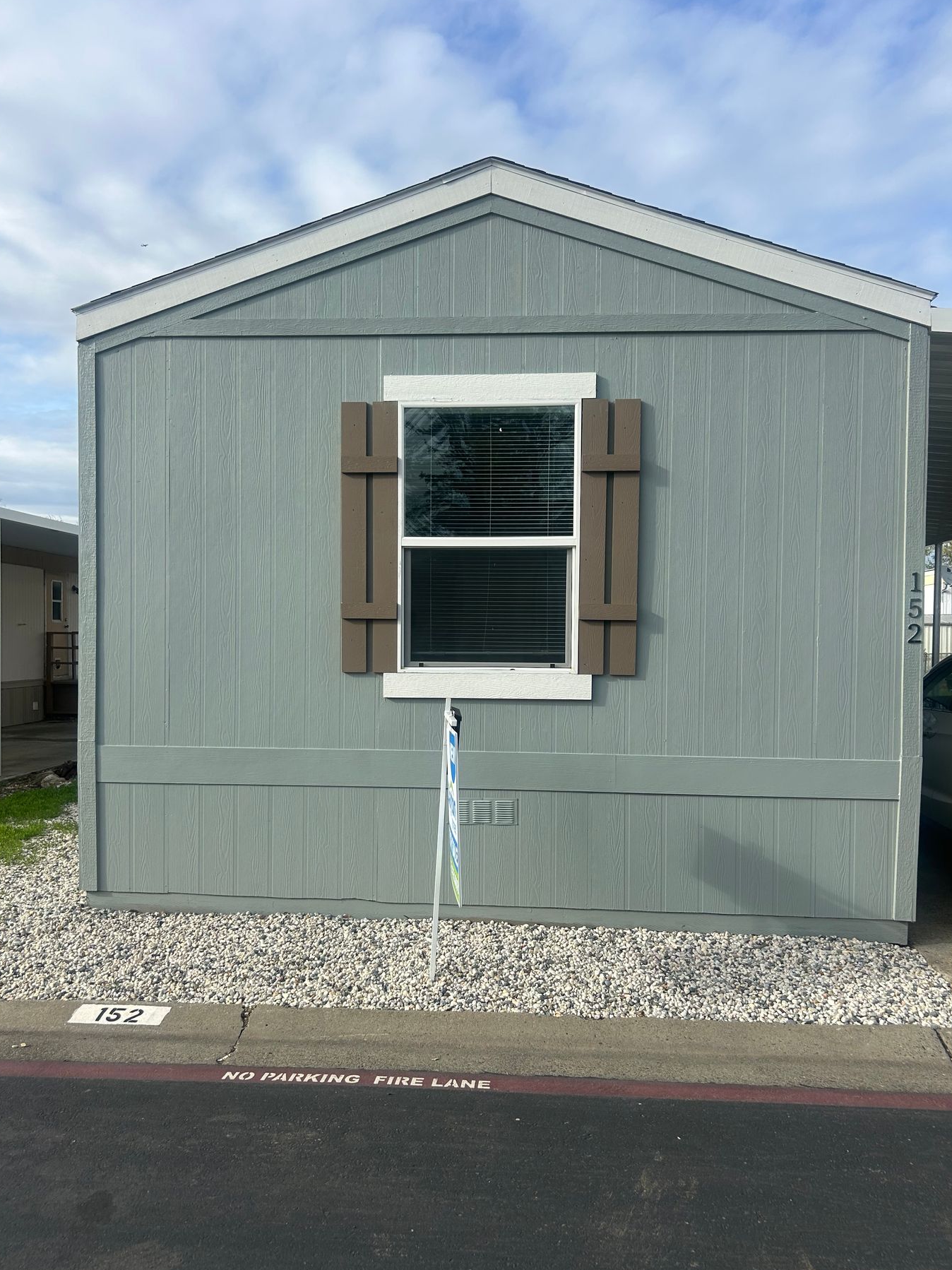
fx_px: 990
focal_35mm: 27
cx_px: 462
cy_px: 651
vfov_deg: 65.3
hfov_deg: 51.3
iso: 50
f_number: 1.5
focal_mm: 5.7
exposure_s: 1/3460
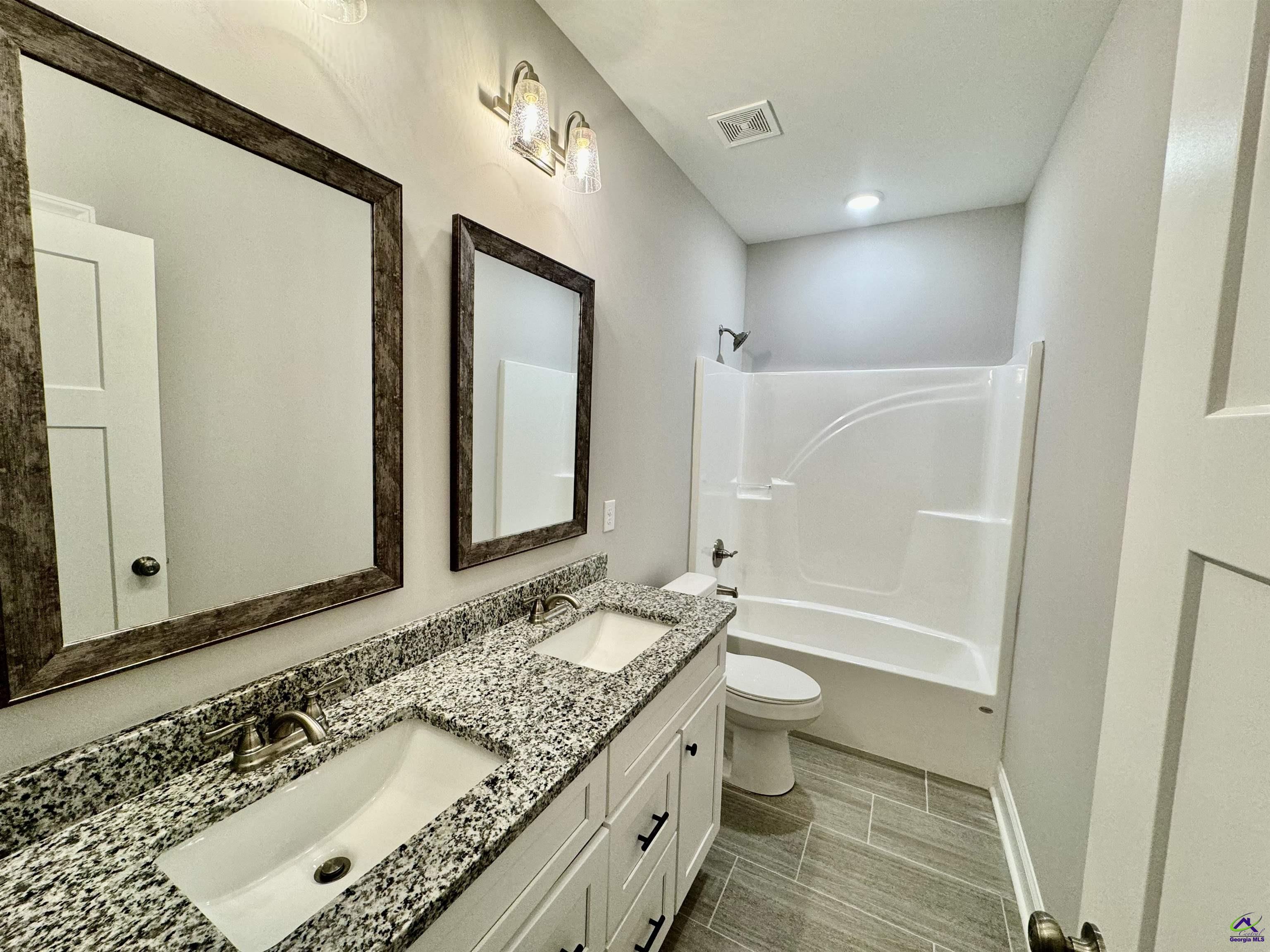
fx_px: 514
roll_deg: -2.3
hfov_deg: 102.1
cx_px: 635
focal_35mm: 14
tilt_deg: -6.6
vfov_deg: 85.7
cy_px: 476
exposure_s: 1/120
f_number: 2.2
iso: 160
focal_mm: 2.22
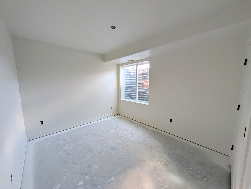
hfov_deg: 110.5
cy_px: 94
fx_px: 87
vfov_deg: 94.6
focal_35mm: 12
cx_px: 126
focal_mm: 2.02
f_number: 1.7
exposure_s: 1/101
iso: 51
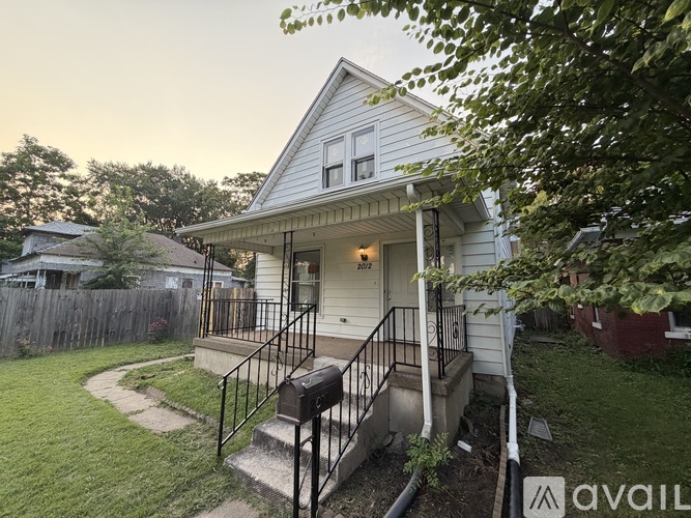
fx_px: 279
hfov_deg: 102.1
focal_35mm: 14
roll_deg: -0.3
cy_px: 259
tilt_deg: +9.8
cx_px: 346
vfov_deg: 85.7
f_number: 2.2
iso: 80
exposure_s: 1/121
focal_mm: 2.22
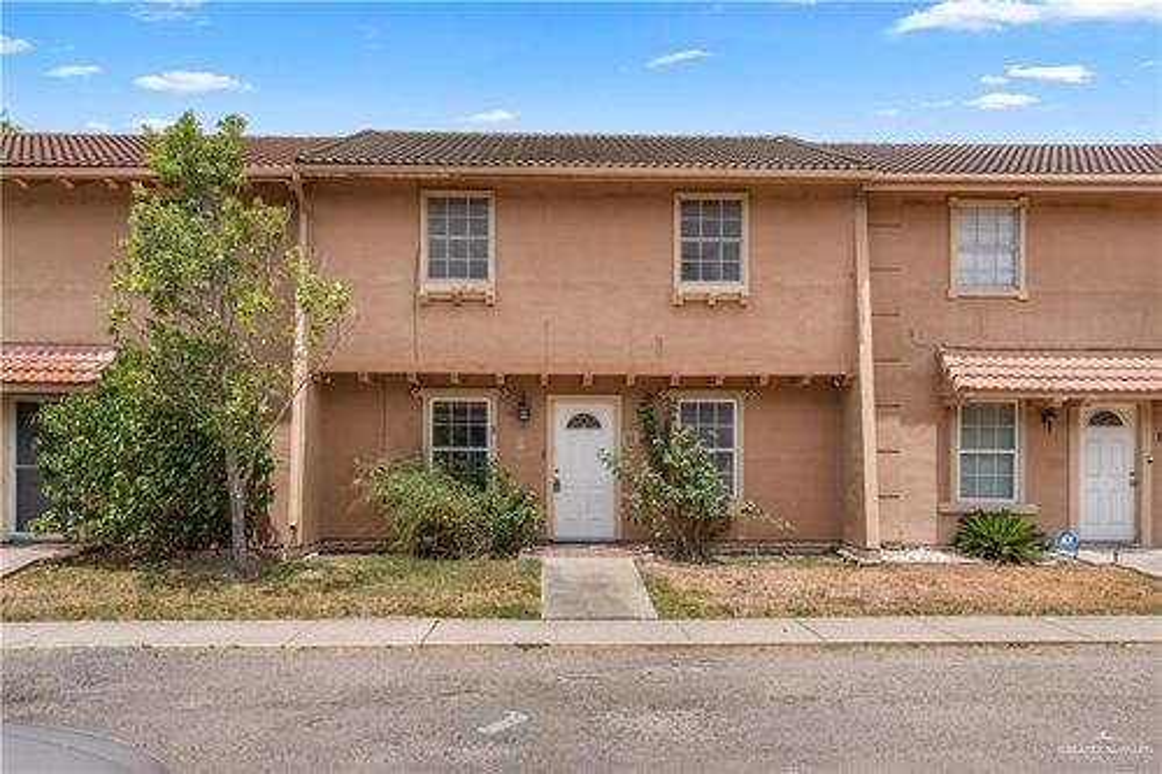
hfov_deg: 67.4
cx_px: 581
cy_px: 387
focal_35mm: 27
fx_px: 871
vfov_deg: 47.9
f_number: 8
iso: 100
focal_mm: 27
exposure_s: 1/250
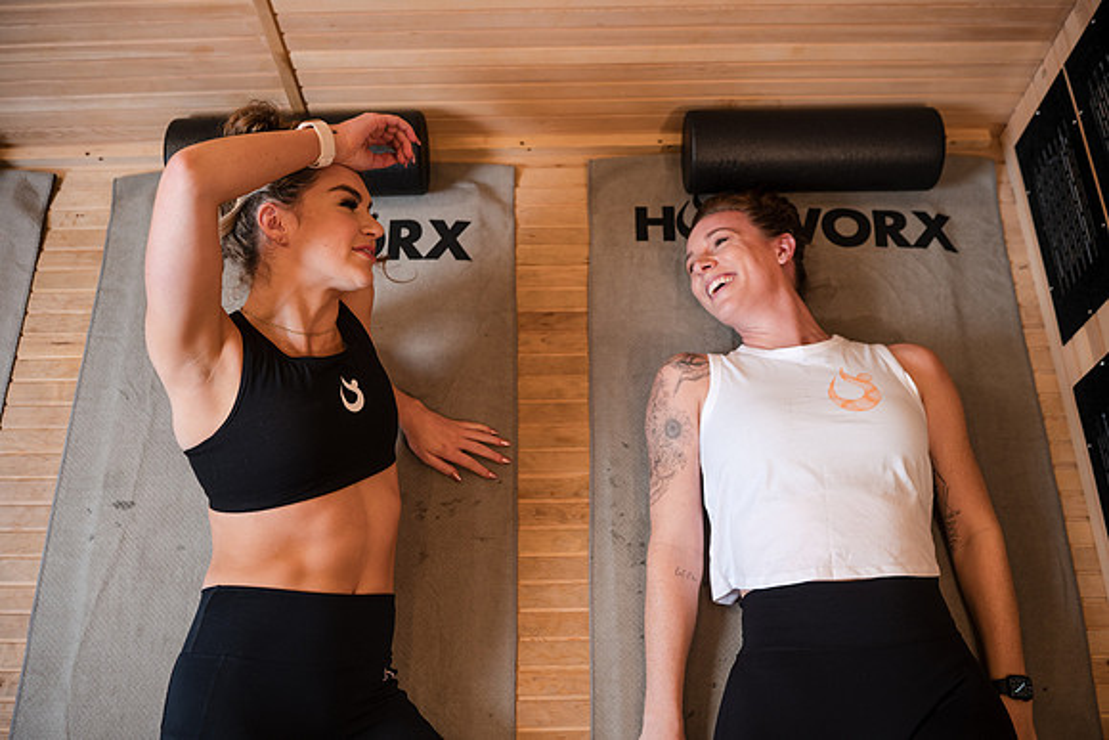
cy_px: 370
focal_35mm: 35
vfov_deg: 37.9
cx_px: 554
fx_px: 1078
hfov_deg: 54.4
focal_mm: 35
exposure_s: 1/125
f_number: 3.2
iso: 400
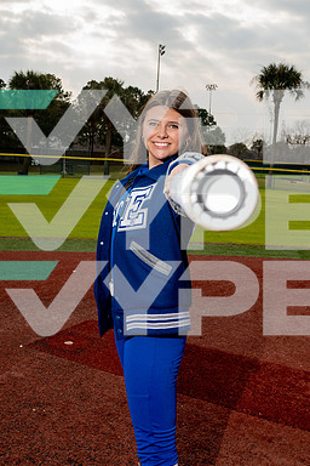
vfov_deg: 47.4
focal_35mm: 41
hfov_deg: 32.6
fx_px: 530
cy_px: 214
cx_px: 167
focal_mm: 35
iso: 80
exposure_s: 1/200
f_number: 8
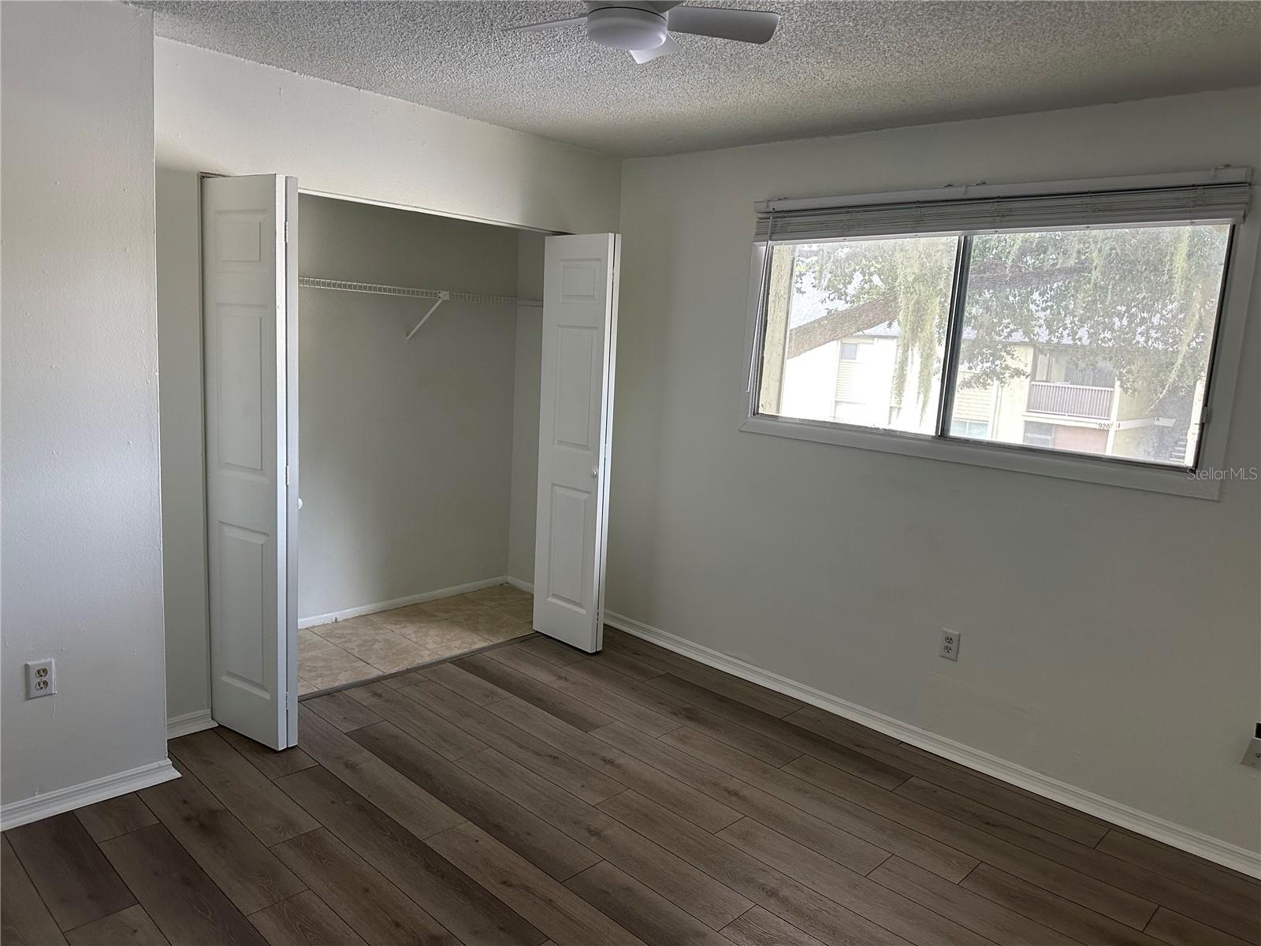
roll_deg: -4.1
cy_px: 473
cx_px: 630
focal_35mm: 24
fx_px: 874
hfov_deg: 71.6
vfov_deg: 56.8
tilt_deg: -8.5
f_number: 1.78
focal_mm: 6.86
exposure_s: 1/82
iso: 250
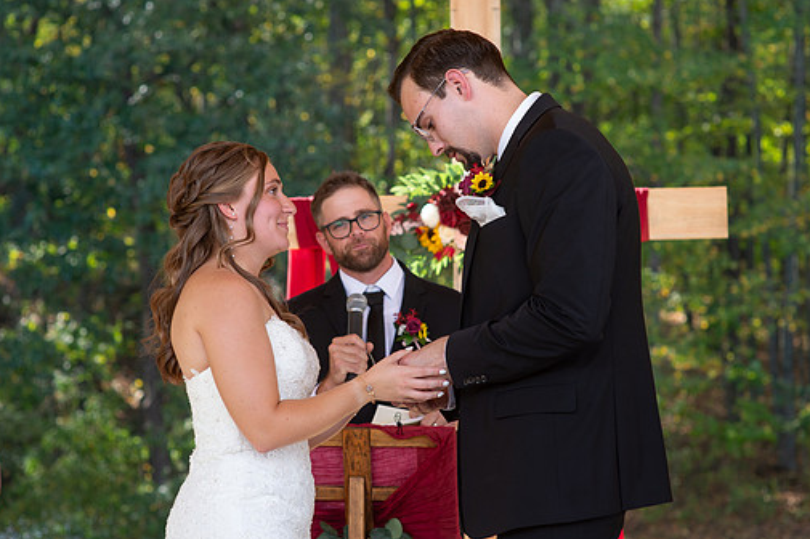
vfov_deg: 11.2
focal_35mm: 122
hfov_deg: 16.8
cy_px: 308
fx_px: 2743
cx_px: 367
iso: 400
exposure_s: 1/320
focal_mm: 85
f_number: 5
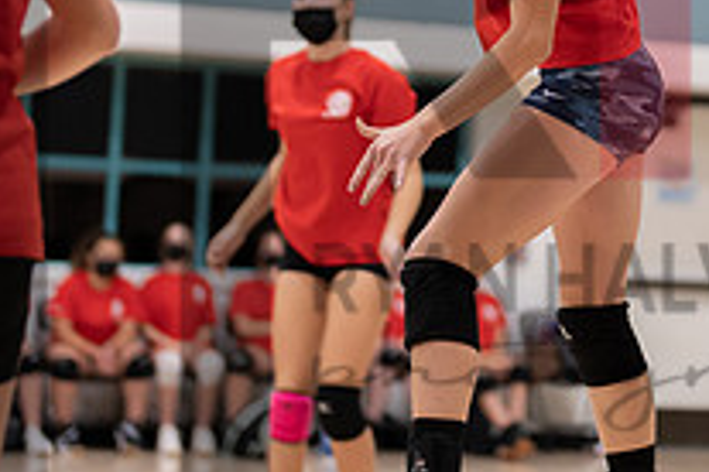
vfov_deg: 9.7
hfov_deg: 14.5
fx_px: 2757
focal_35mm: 140
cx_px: 599
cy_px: -56
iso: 1000
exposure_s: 1/1600
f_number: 1.2
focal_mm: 50
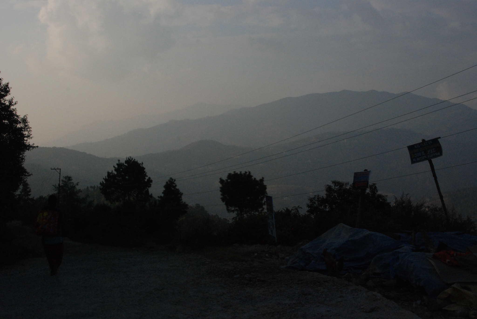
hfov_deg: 46.3
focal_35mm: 42
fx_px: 557
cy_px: 160
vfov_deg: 32.0
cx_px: 238
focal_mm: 28
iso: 1000
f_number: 16
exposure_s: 1/1000
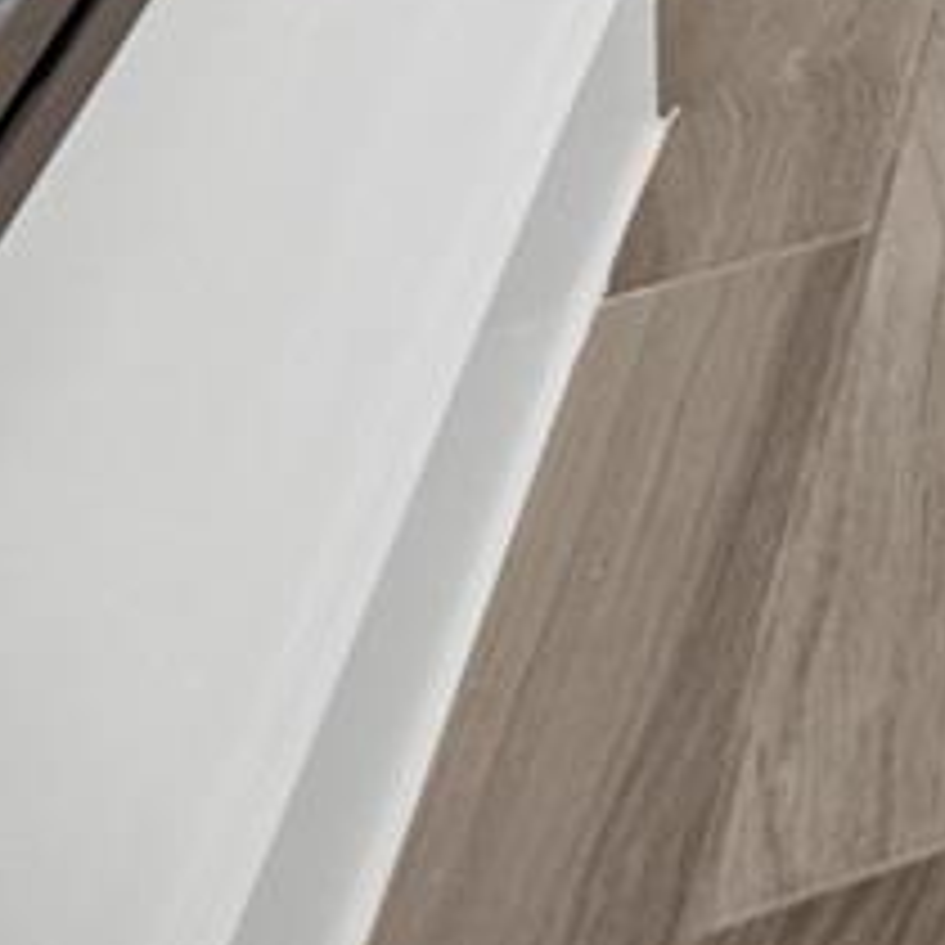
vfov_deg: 10.0
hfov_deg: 6.6
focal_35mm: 116
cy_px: -2106
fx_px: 3583
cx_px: 4532
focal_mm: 14
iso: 250
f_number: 9
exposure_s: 1/250
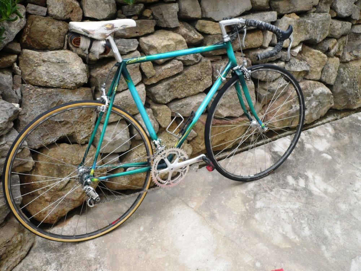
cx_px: 180
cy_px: 136
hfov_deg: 52.6
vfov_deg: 40.7
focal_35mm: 35
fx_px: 365
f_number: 2.8
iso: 100
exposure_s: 1/125
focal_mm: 5.8
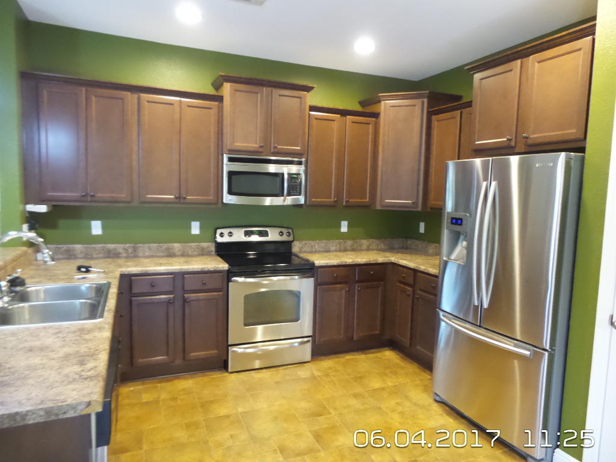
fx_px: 409
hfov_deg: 73.9
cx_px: 308
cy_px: 231
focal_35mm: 23
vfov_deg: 58.9
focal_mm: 4.1
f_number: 2.8
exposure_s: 1/15
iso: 800
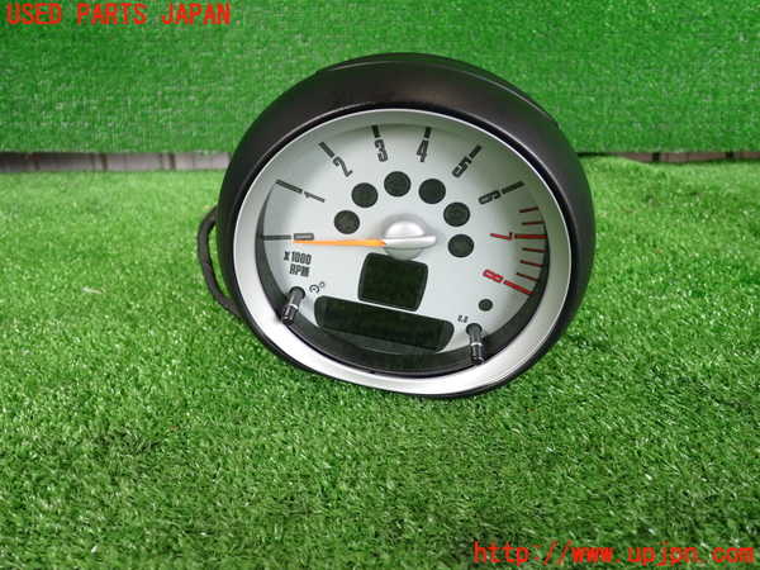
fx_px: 659
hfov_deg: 60.0
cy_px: 285
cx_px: 380
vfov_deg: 46.8
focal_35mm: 30
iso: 200
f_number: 2.3
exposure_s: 1/100
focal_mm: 5.4
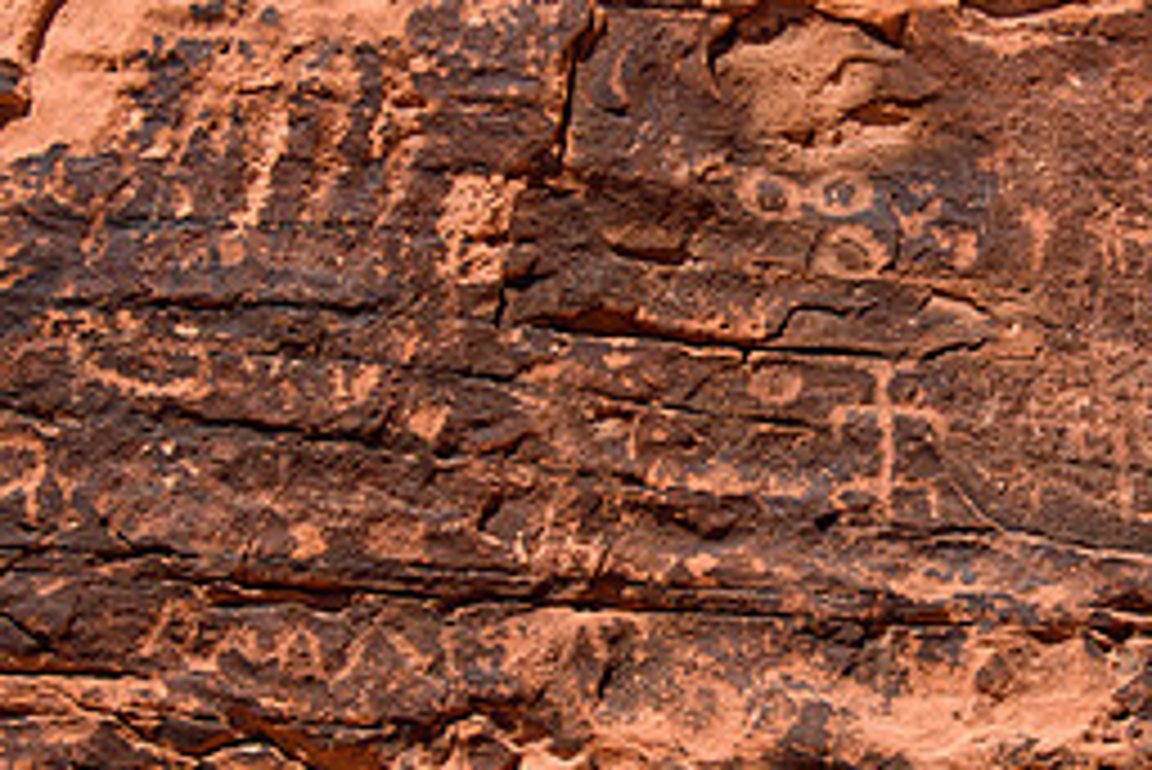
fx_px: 3810
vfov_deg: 11.5
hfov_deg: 17.1
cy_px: 403
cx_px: 842
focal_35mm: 119
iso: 400
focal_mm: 35
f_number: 5.6
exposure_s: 1/500
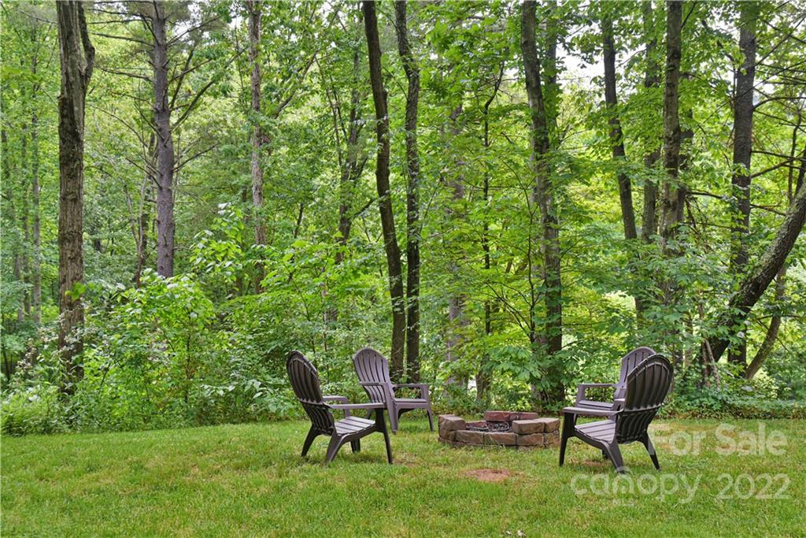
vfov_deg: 35.1
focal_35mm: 38
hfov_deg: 50.7
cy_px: 269
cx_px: 403
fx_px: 851
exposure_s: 1/125
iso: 1600
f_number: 5.6
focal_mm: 38
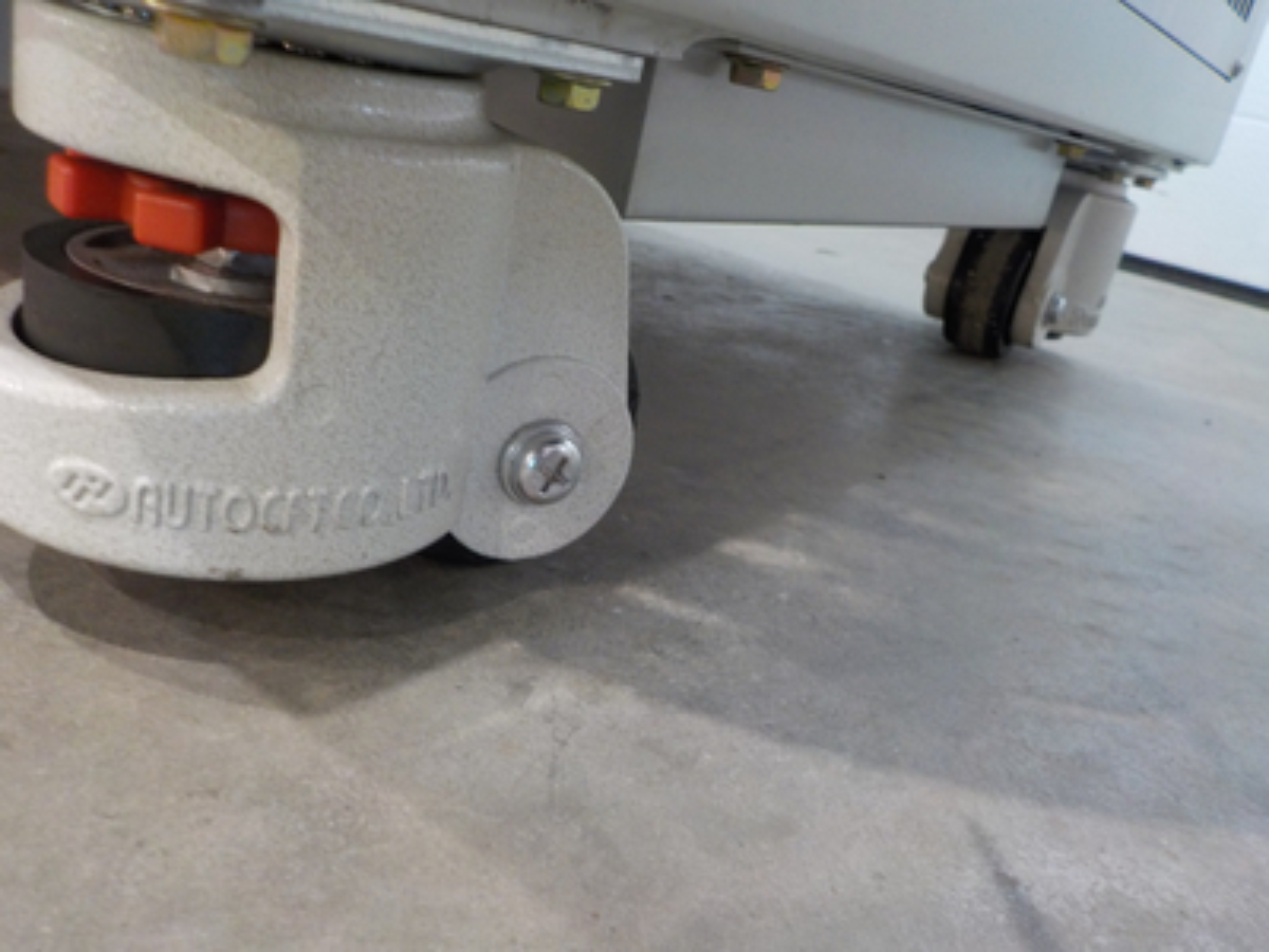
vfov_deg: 46.8
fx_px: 1100
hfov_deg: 60.0
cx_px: 634
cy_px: 476
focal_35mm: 30
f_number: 3.3
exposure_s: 1/30
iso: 320
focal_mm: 4.1
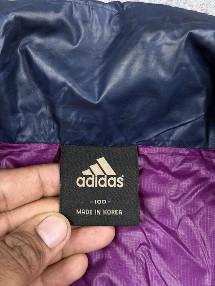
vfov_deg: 39.7
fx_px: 398
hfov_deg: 30.3
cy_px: 143
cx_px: 108
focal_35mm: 48
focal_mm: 6.76
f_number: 1.78
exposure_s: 1/100
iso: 125
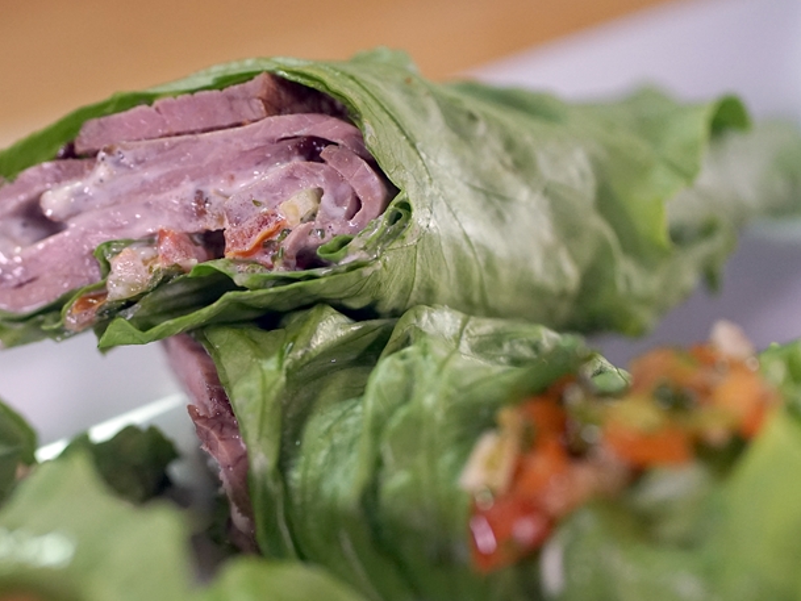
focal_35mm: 71
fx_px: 1643
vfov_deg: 20.7
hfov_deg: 27.3
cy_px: 379
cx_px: 303
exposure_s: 1/160
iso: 1600
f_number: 3.5
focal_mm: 50
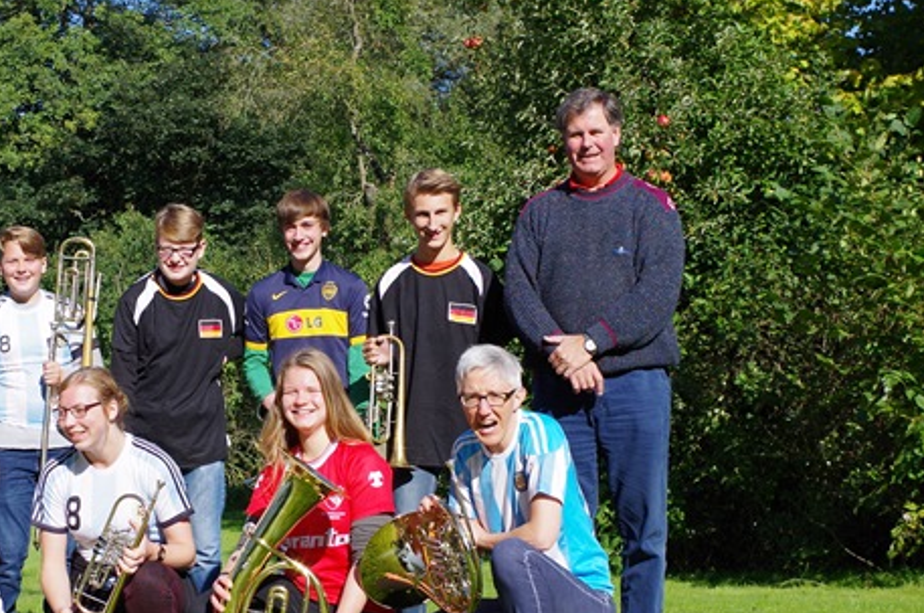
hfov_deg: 31.5
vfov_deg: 21.5
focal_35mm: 63
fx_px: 1614
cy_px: 283
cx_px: 257
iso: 200
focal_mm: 24.38
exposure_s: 1/400
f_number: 8
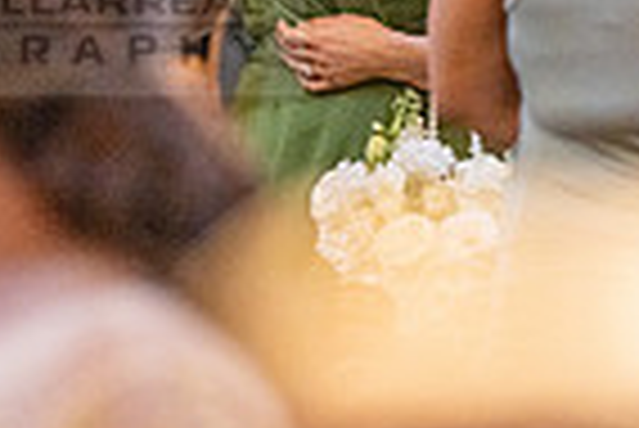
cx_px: -76
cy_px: -11
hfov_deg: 2.5
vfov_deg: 1.7
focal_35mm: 817
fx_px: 14516
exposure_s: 1/320
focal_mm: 200
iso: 1250
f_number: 3.2
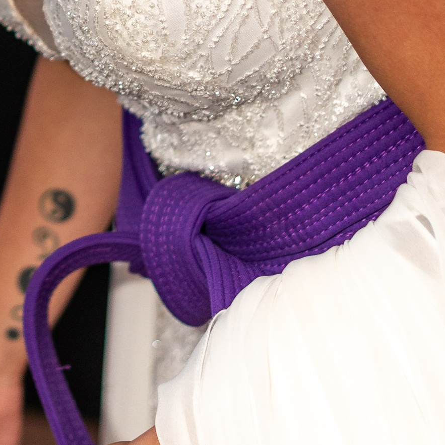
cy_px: -219
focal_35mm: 185
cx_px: -182
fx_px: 2691
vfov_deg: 9.2
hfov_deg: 9.2
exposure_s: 1/200
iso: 800
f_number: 1.8
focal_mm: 50
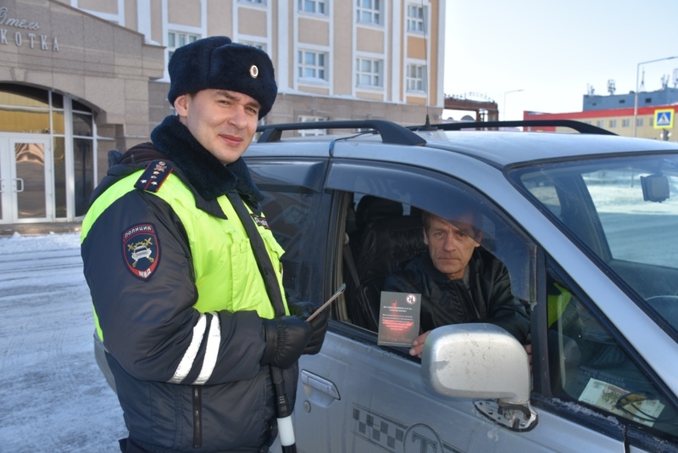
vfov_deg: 34.2
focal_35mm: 39
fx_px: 735
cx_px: 339
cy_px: 226
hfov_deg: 49.5
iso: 100
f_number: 5.6
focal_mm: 26
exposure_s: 1/250
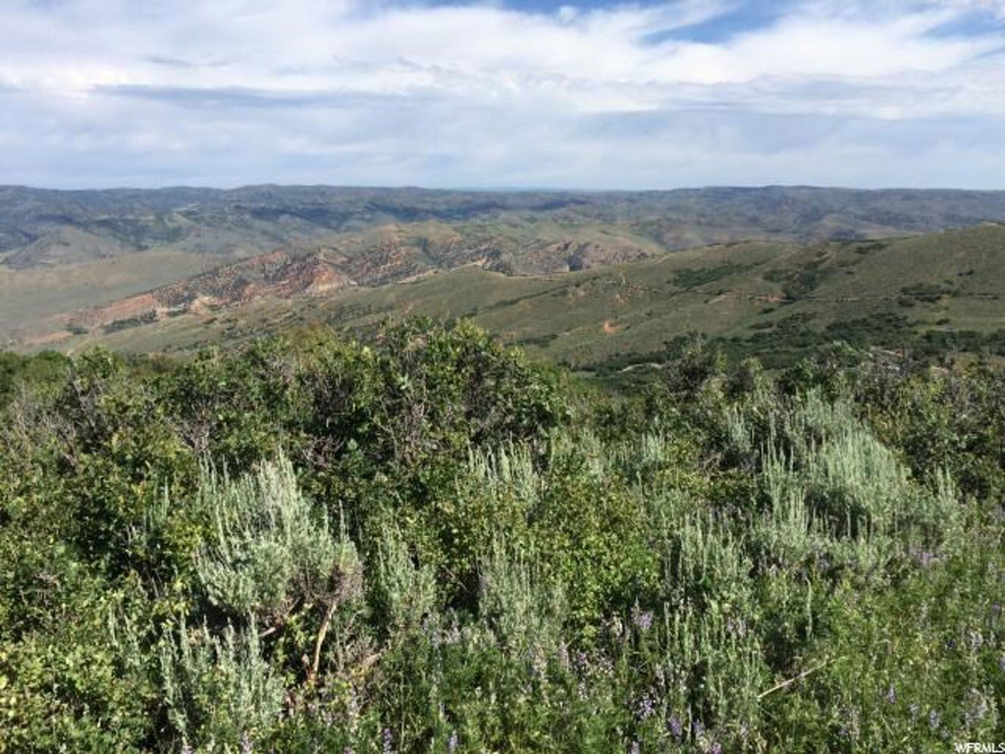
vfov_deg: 48.2
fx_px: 842
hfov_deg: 61.7
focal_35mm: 29
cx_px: 502
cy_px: 377
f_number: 2.2
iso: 32
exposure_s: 1/2564
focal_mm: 4.15
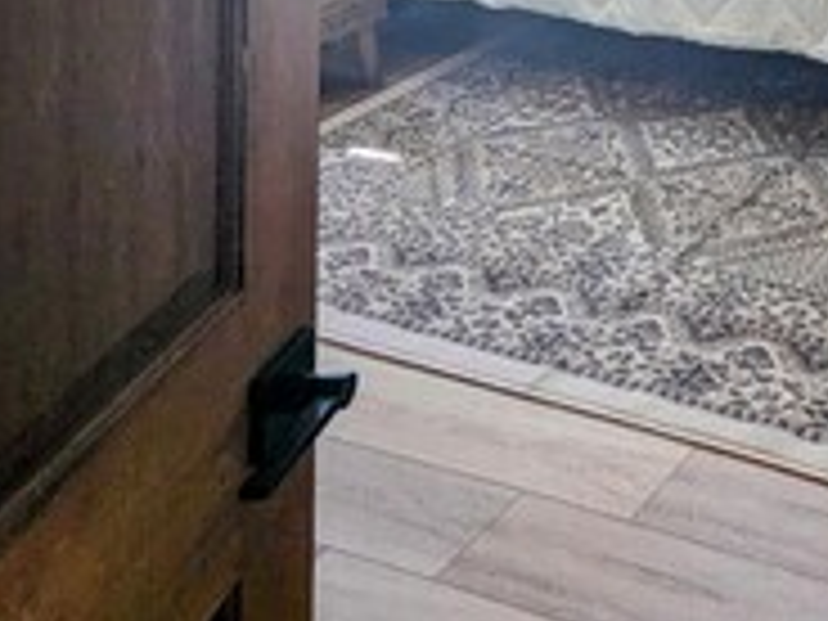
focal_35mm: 47
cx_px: 1161
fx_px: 1124
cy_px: -477
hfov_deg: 29.4
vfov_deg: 21.3
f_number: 2.2
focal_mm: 1.95
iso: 48
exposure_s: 1/122
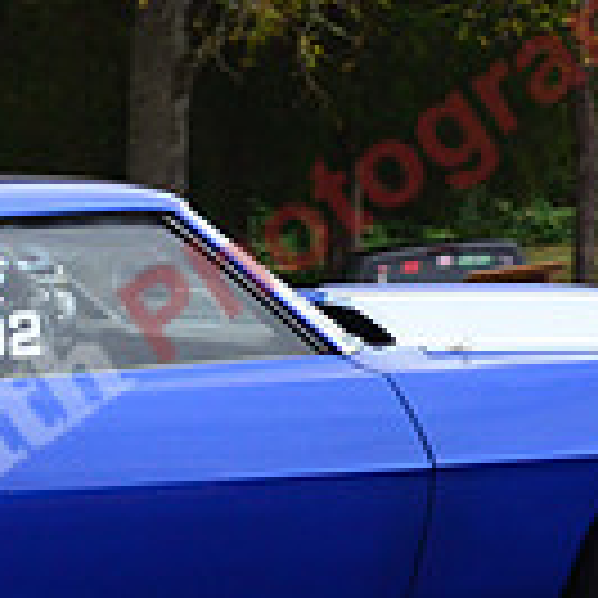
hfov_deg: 4.4
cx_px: 202
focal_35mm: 398
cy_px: 324
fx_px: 7779
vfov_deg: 4.4
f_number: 8
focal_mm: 72
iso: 1000
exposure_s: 1/1000
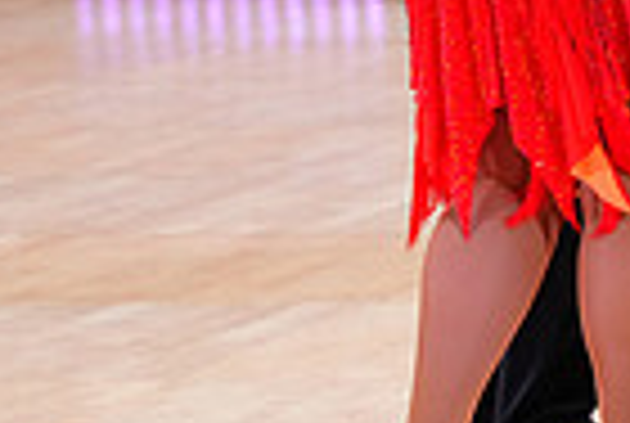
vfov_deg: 3.2
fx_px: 7611
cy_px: -335
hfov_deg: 4.7
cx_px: 634
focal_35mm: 434
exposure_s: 1/125
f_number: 4
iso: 2000
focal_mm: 105
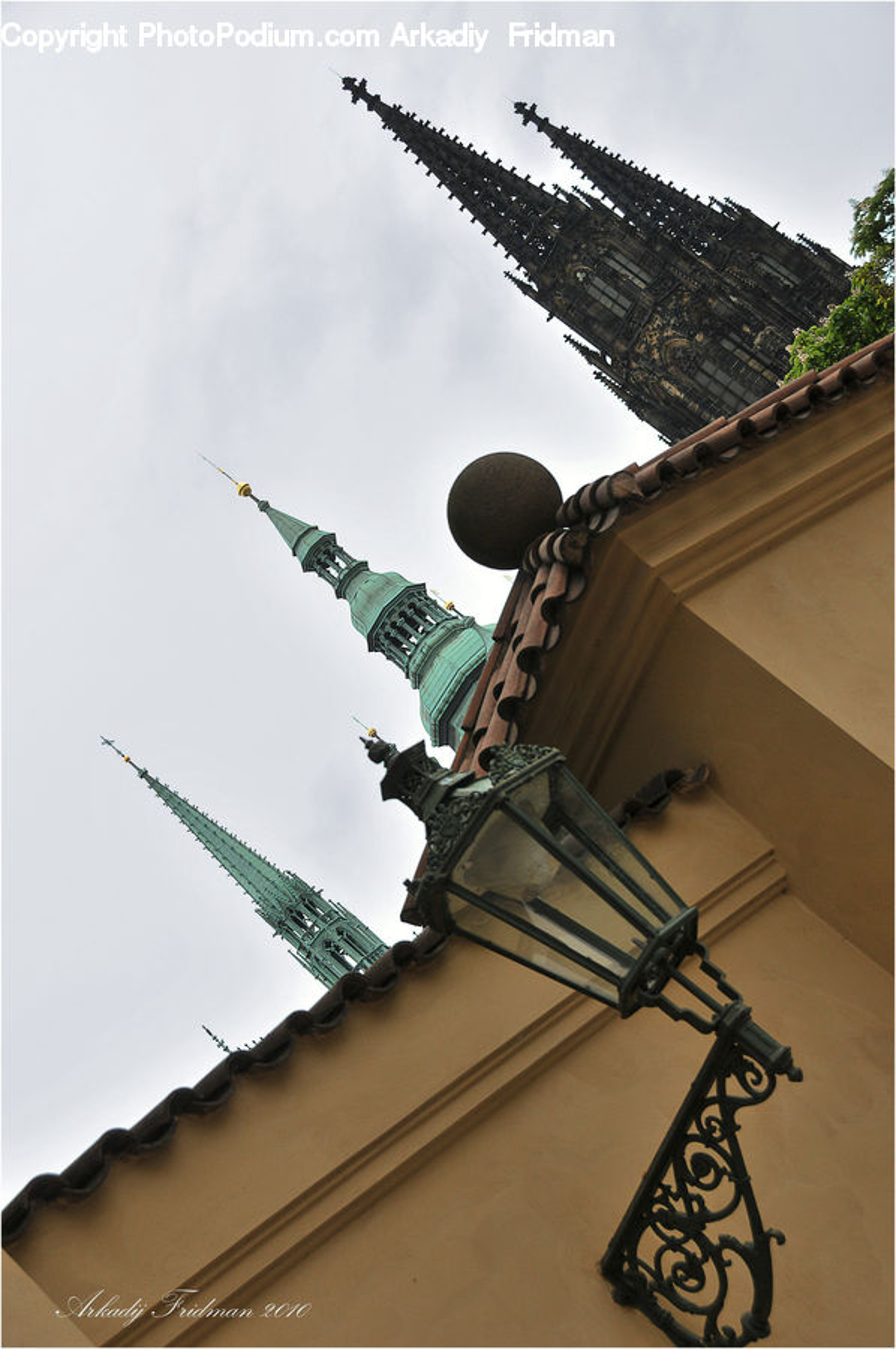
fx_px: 2582
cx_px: 448
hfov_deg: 19.7
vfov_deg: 29.3
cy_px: 674
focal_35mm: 69
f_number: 6.3
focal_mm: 46
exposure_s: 1/1000
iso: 250
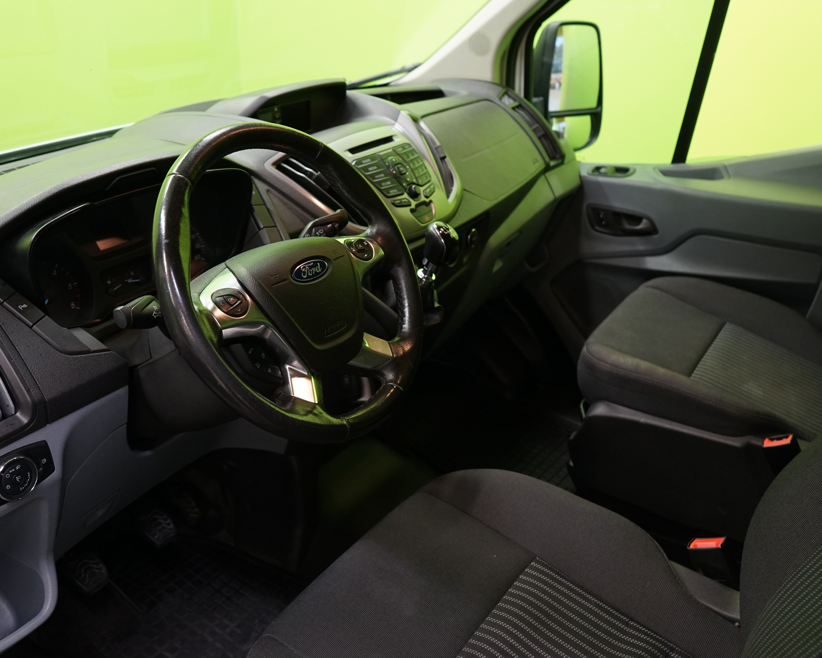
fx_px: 803
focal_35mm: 33
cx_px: 393
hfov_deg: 54.2
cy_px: 329
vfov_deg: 44.5
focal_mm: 29
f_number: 5
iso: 1250
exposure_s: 1/20
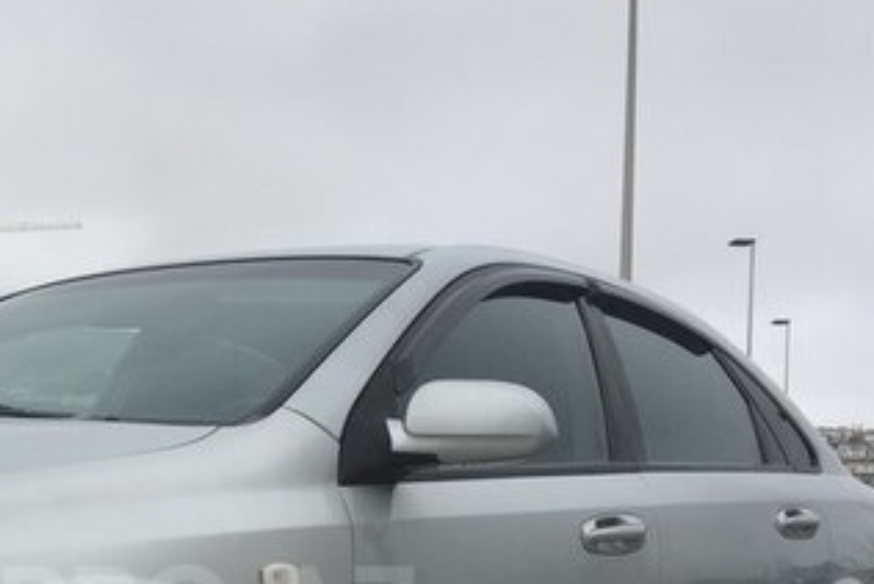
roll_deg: -1.5
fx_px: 1530
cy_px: 608
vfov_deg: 20.8
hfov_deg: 30.8
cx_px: 133
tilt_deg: -3.0
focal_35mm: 63
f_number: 2.2
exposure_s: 1/659
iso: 32
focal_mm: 4.15
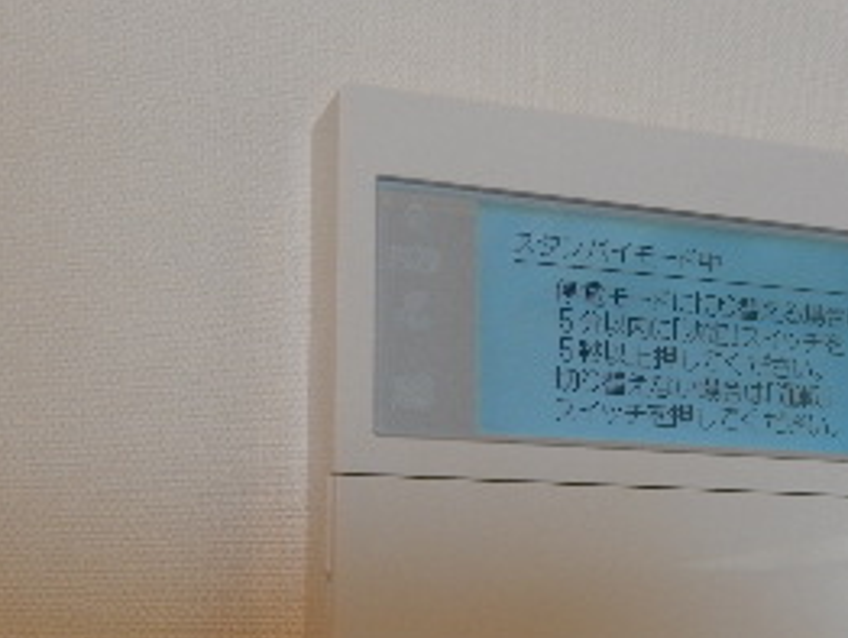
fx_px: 1496
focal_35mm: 61
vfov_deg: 23.8
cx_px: 586
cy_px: 476
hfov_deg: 31.3
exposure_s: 1/30
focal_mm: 4.5
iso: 125
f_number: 3.7
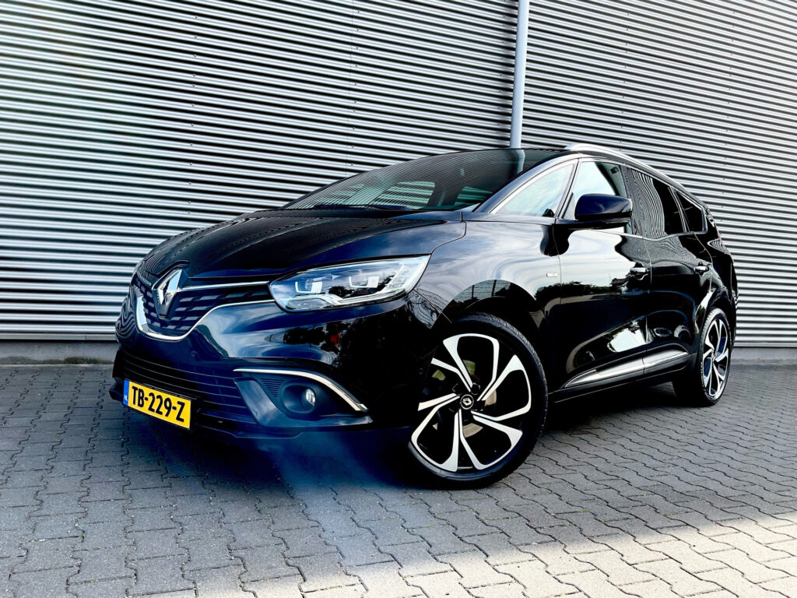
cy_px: 299
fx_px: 668
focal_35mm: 29
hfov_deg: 61.7
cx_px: 398
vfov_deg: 48.2
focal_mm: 3
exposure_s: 1/287
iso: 16
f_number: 1.8
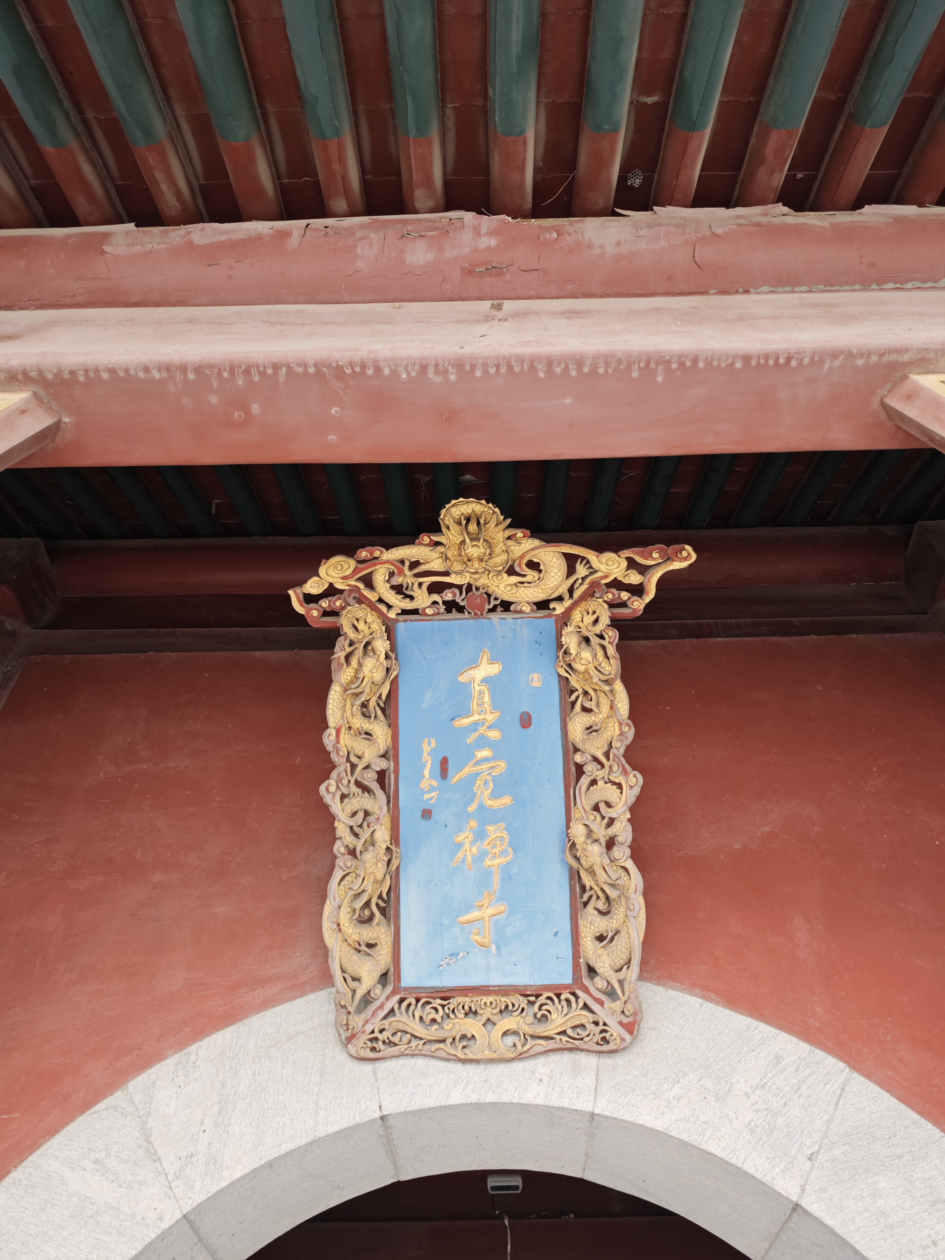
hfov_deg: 58.9
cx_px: 472
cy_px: 630
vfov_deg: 73.9
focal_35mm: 23
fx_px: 837
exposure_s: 1/130
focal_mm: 6.68
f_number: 1.42
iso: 50
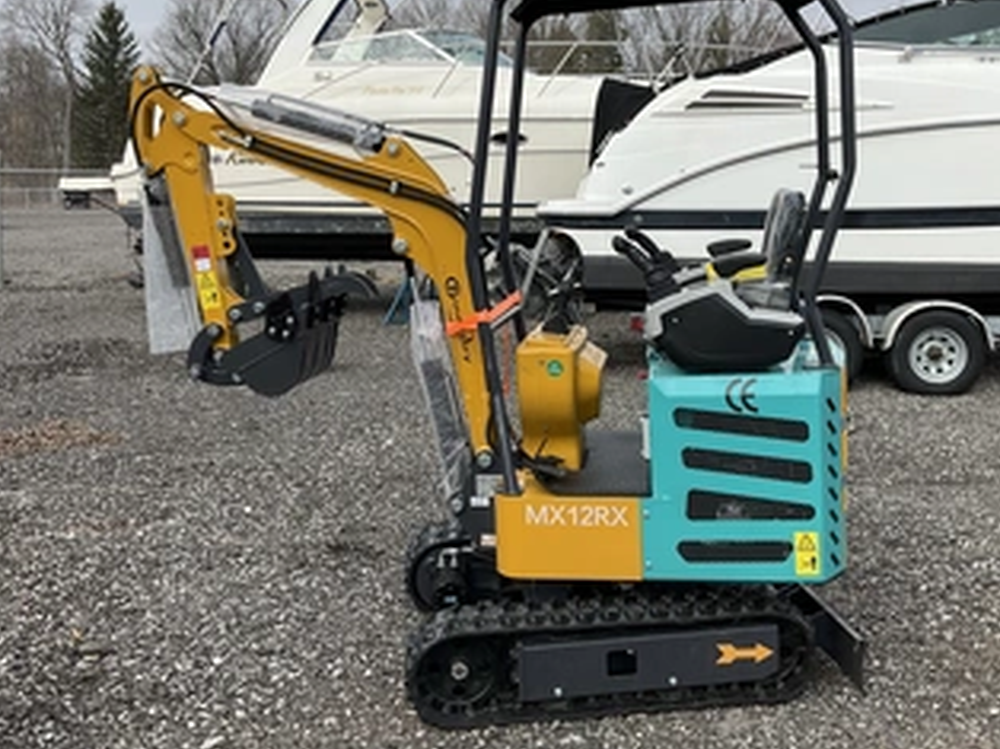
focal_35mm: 37
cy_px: 309
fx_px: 1068
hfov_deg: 50.2
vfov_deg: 38.5
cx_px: 522
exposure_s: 1/1786
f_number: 1.8
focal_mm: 3
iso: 25
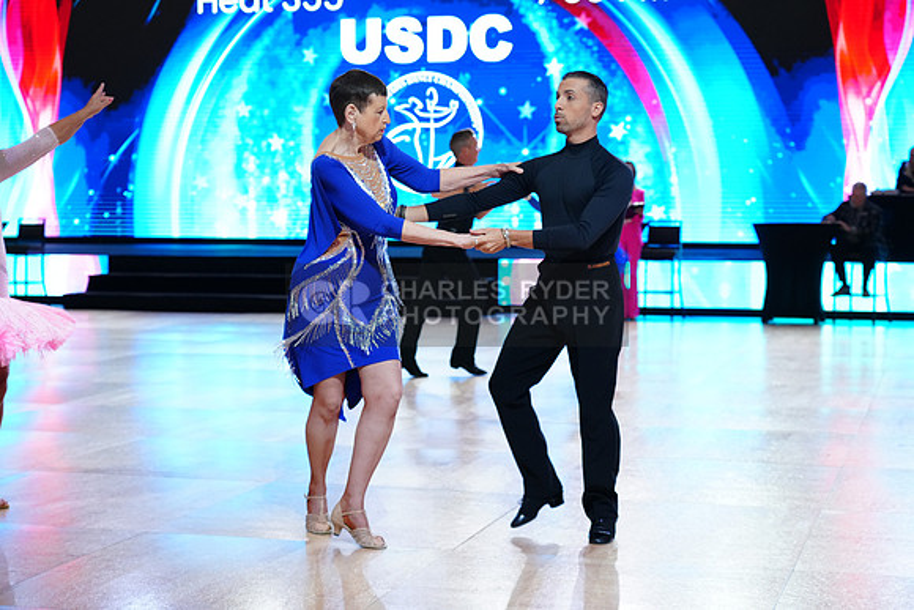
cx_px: 457
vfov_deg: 21.6
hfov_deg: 31.9
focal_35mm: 63
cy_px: 305
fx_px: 1600
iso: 2500
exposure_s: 1/400
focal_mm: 63
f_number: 4
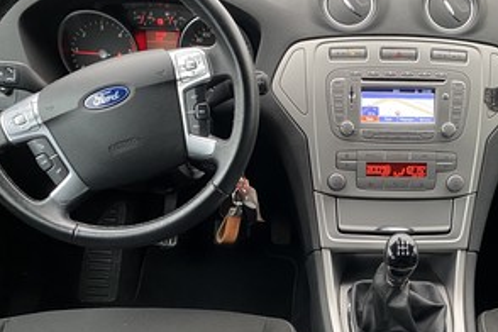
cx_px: 364
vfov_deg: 28.3
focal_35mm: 47
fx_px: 650
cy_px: 243
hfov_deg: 40.9
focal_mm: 4.25
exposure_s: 1/56
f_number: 1.8
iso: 200
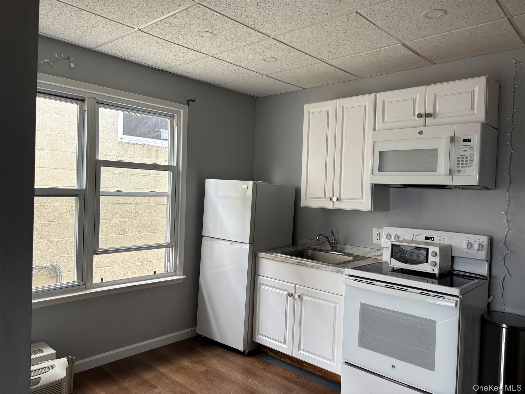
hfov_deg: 67.3
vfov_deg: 53.1
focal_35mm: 26
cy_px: 197
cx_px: 262
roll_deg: -2.8
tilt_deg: -0.8
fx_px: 394
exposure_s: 1/121
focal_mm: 5.96
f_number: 1.6
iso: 80
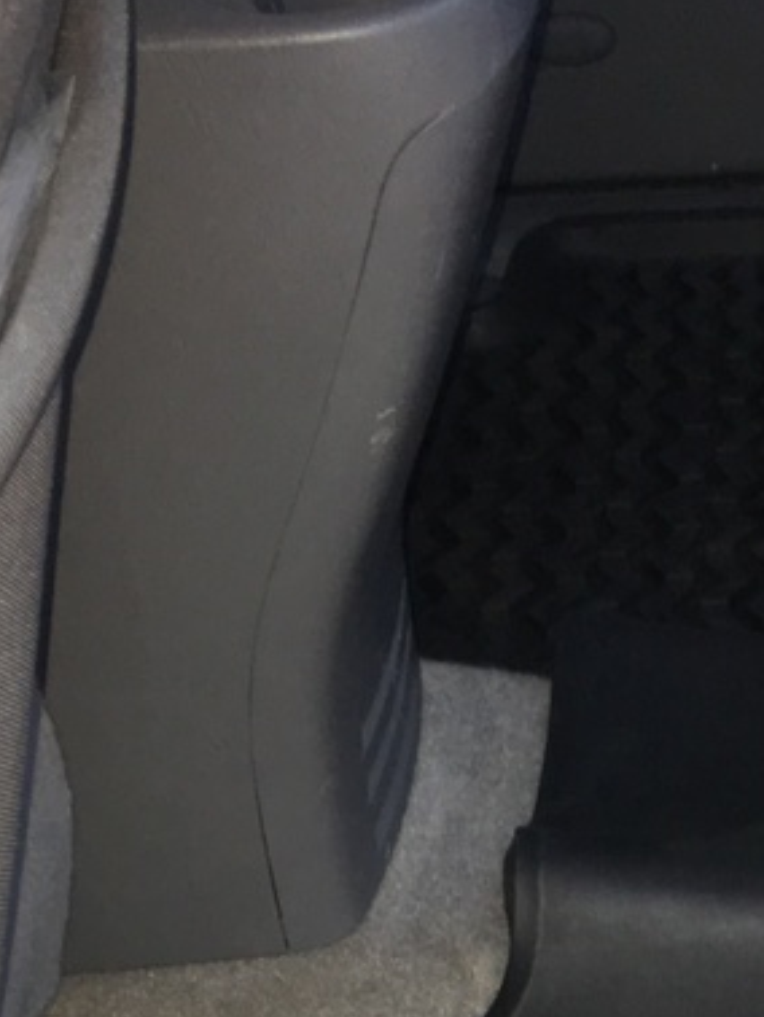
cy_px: 1345
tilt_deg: -44.0
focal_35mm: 92
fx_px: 2704
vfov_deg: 19.5
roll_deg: +0.8
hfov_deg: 15.6
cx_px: 882
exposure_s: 1/20
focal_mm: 4.15
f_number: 2.2
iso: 40
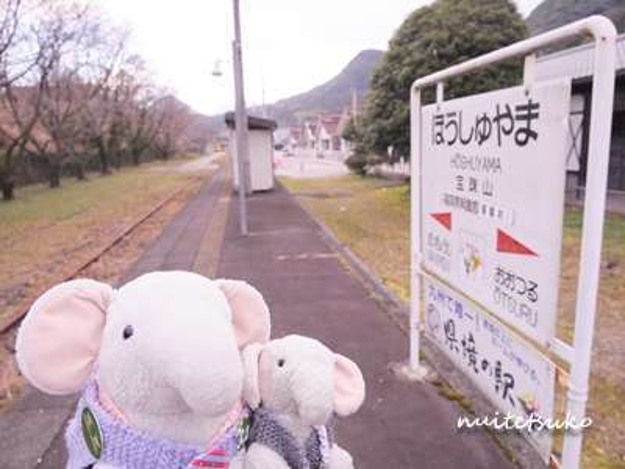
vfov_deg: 56.8
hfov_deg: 71.6
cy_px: 234
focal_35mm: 24
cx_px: 312
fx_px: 433
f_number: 5
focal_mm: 12
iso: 320
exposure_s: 1/125
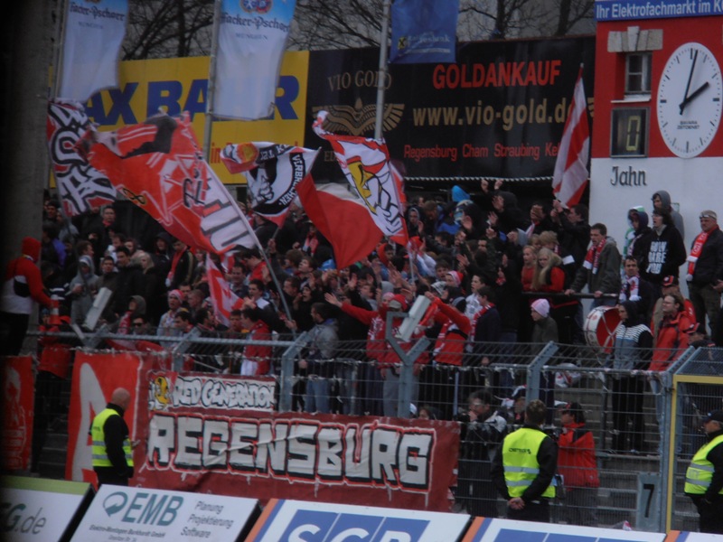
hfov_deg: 6.6
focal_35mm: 300
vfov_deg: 5.0
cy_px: 271
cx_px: 362
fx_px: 6266
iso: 125
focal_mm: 52.5
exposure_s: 1/200
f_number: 5.9
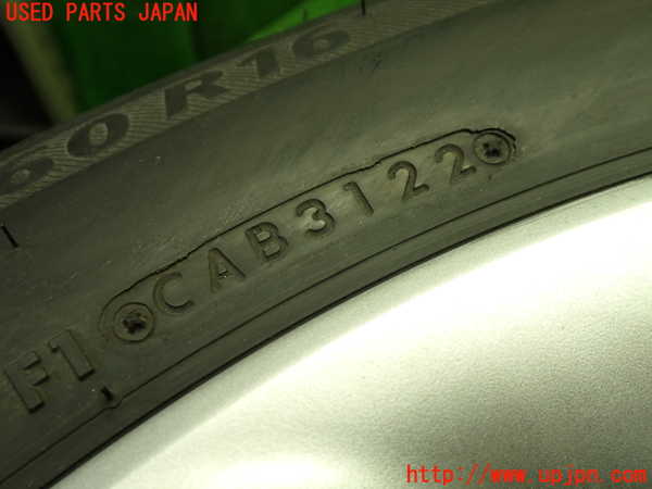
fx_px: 678
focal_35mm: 36
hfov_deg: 51.4
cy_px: 244
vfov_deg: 39.7
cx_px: 326
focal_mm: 6.37
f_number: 2.5
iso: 200
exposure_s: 1/40
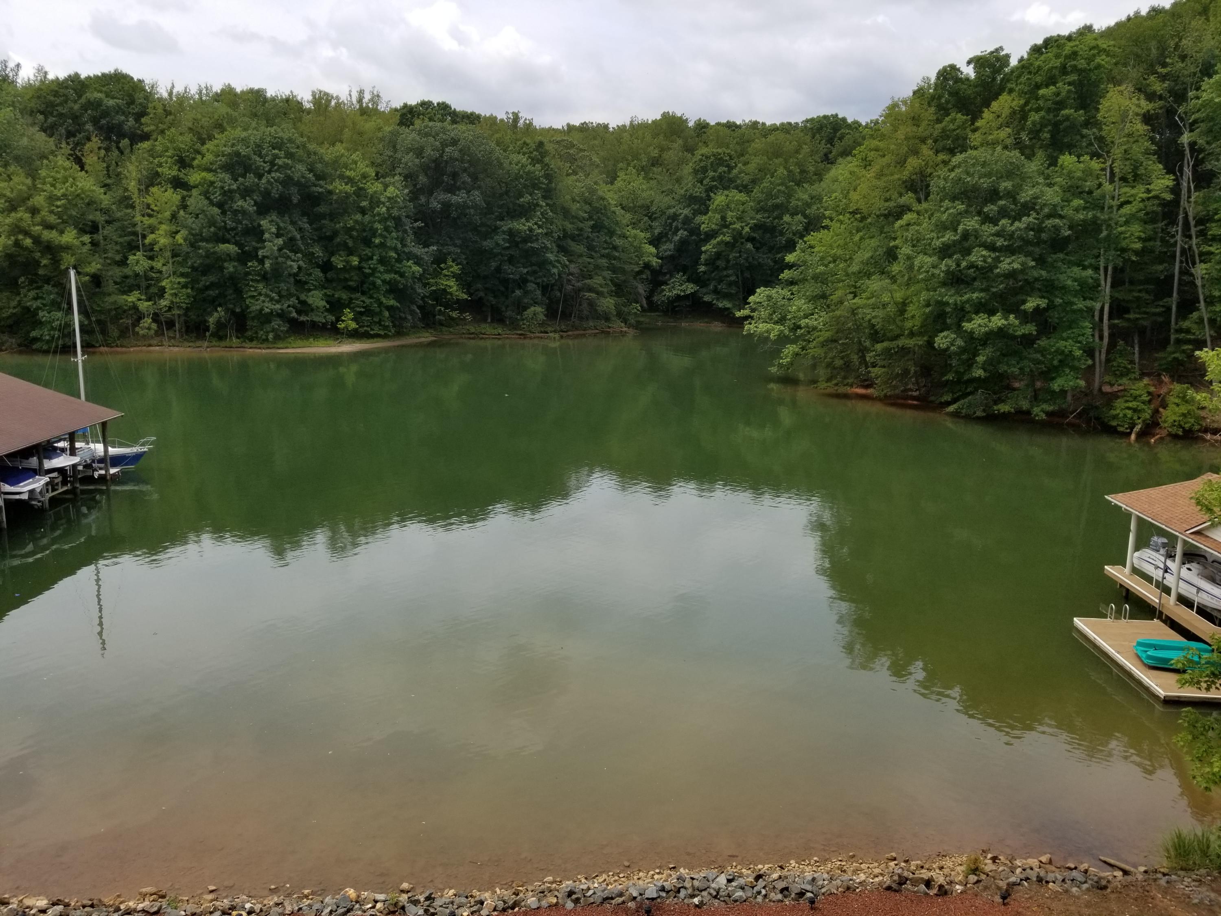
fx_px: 917
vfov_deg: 53.1
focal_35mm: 26
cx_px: 610
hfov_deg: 67.3
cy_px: 458
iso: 50
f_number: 1.7
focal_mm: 4.25
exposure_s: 1/2336
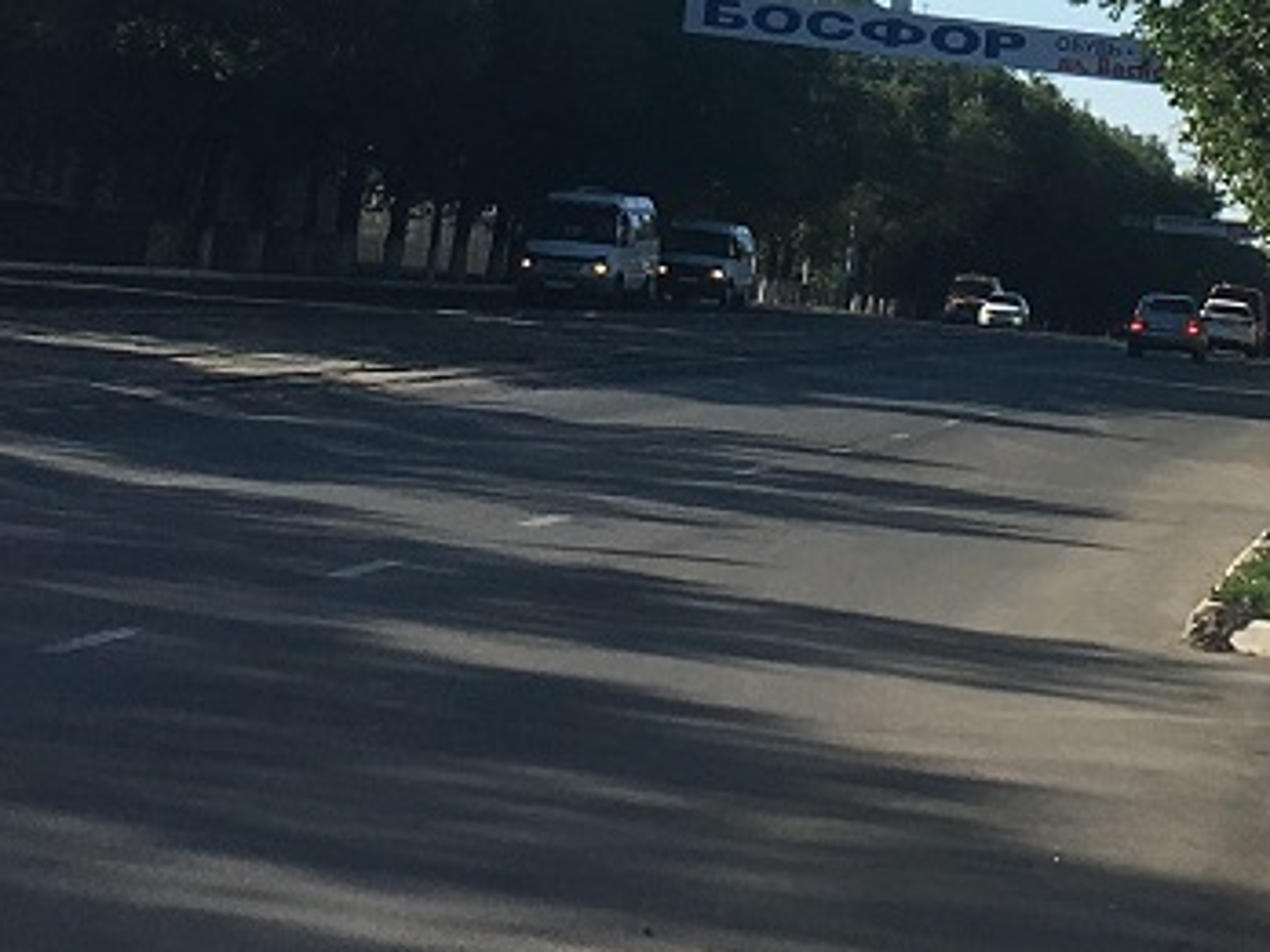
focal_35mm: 125
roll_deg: -4.5
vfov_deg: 11.6
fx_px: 4586
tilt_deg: +5.4
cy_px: -173
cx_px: 869
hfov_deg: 15.7
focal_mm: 4.15
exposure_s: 1/1603
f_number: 2.2
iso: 25
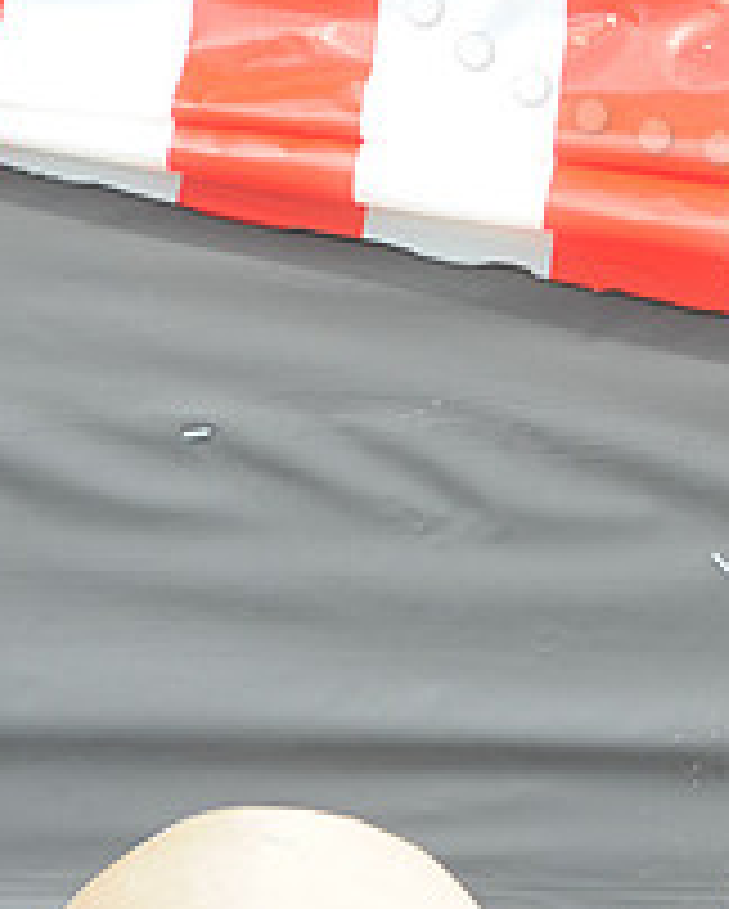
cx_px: 788
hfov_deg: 7.6
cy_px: -382
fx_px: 5440
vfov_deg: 9.3
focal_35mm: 202
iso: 250
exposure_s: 1/160
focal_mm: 75
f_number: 8
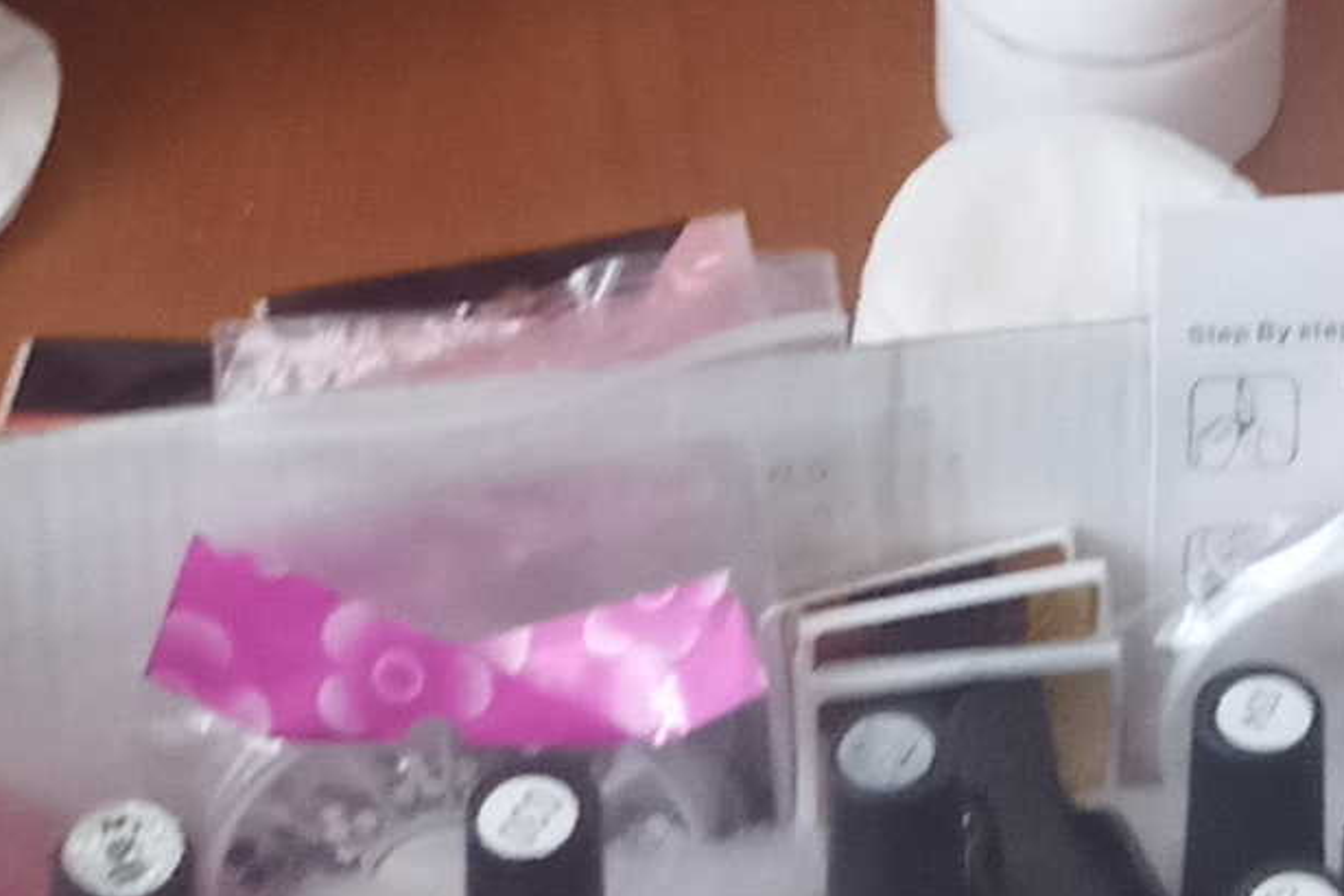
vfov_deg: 8.4
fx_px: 5562
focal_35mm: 149
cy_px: -1265
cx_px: 1320
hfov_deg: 13.6
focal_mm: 3.73
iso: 393
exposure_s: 1/33.3
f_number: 2.2
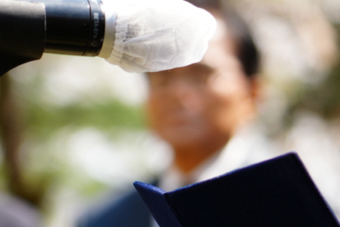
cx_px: 500
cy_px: 169
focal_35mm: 458
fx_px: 4324
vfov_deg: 3.0
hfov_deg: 4.5
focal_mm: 105
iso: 100
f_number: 4
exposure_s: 1/160
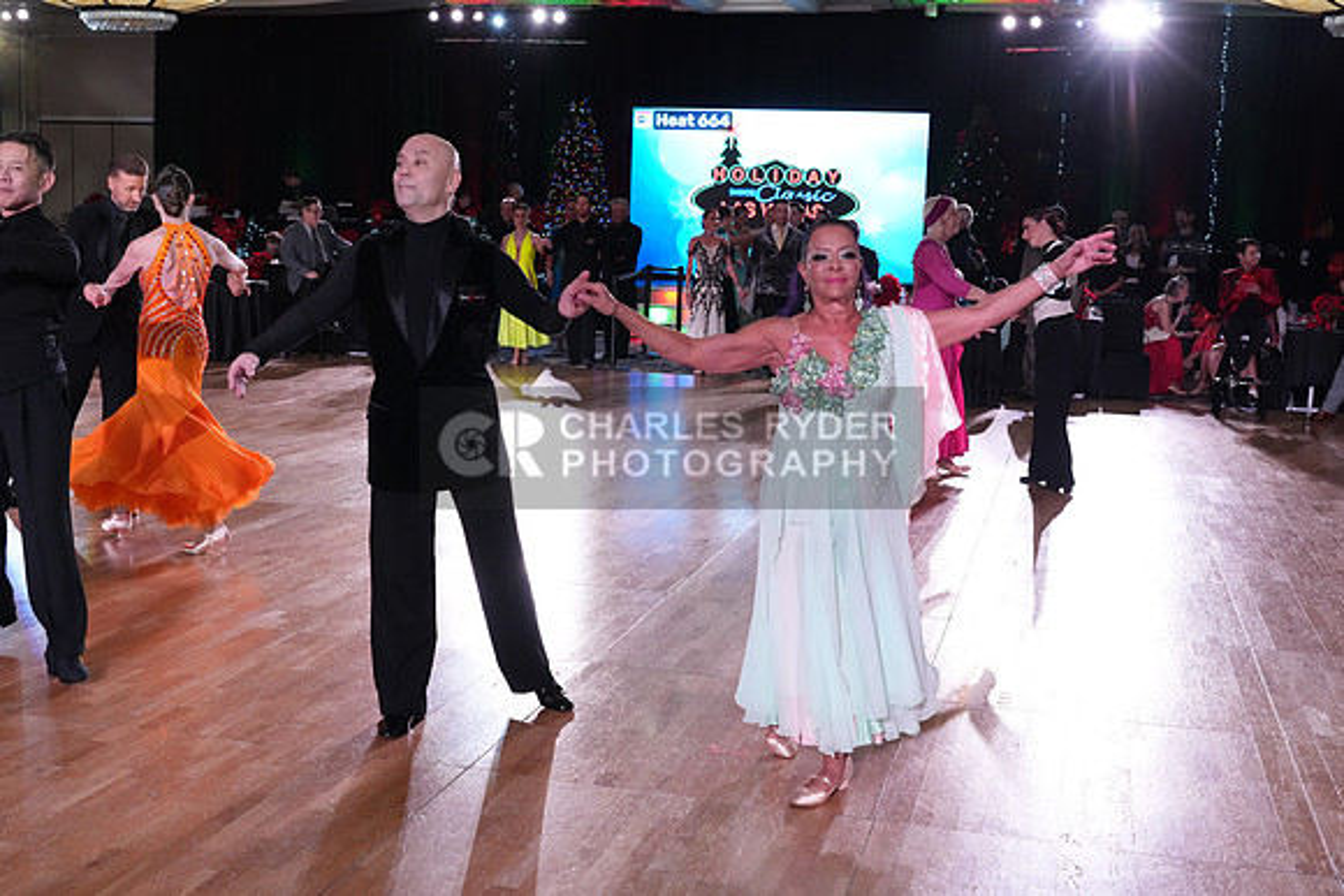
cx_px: 672
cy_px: 448
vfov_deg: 32.6
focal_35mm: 41
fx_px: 1531
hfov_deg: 47.4
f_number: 7.1
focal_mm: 41
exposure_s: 1/320
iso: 5000
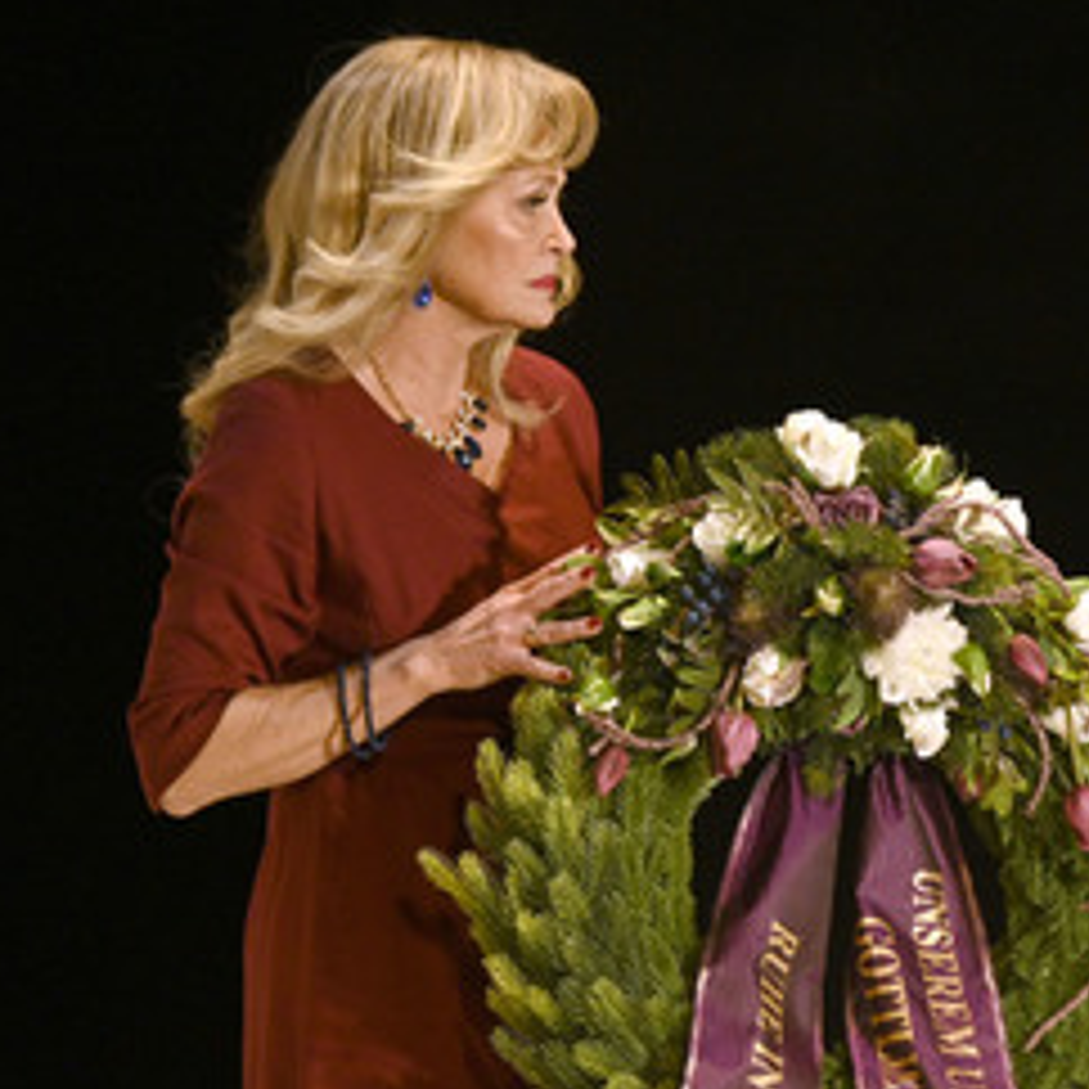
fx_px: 13525
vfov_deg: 4.6
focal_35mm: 380
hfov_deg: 4.6
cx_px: 1006
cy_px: 585
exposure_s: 1/1000
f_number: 5
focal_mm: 240
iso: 5000
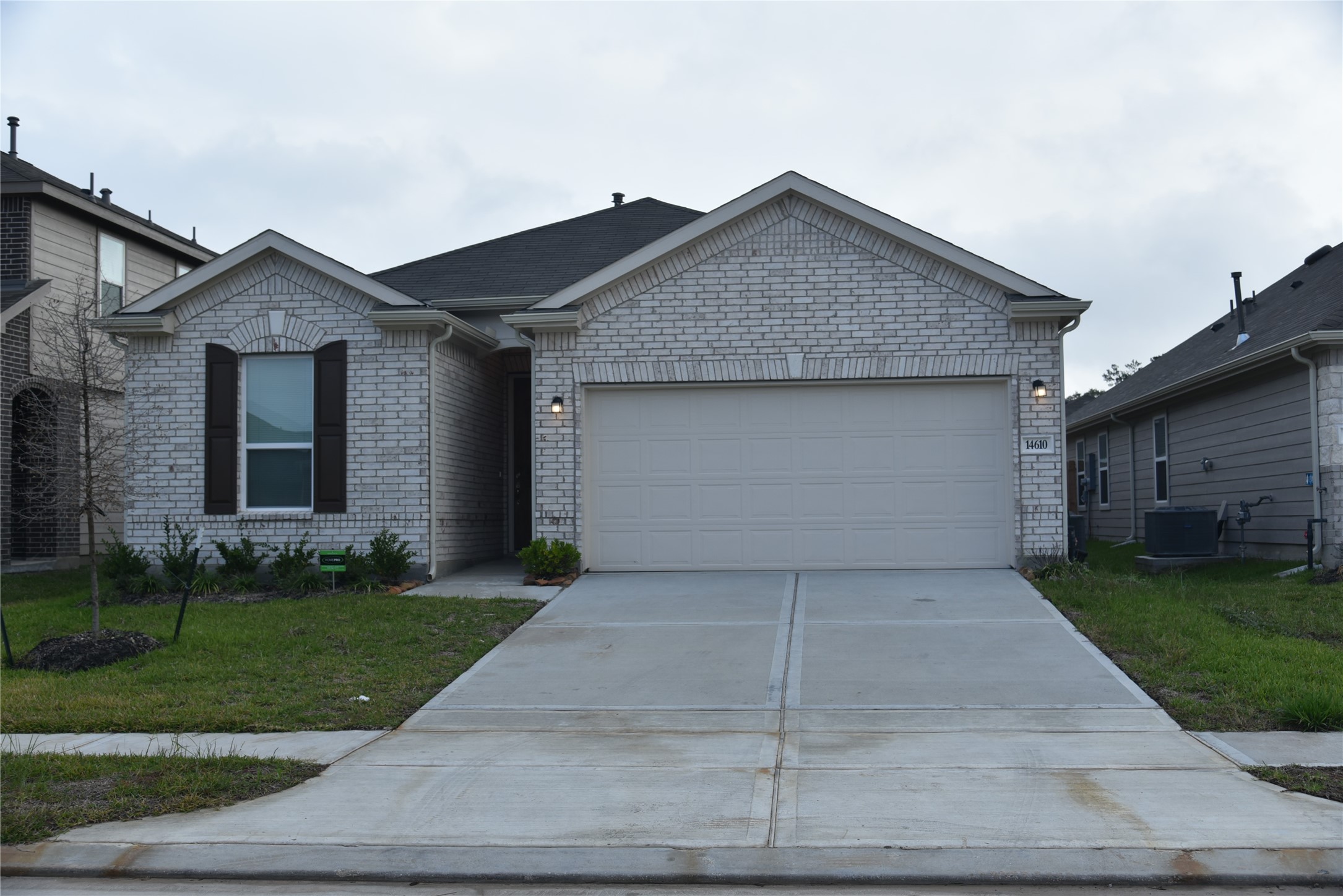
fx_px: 1418
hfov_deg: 50.7
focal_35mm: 38
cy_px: 448
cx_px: 672
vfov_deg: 35.1
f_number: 5.6
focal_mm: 38
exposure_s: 1/200
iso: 250
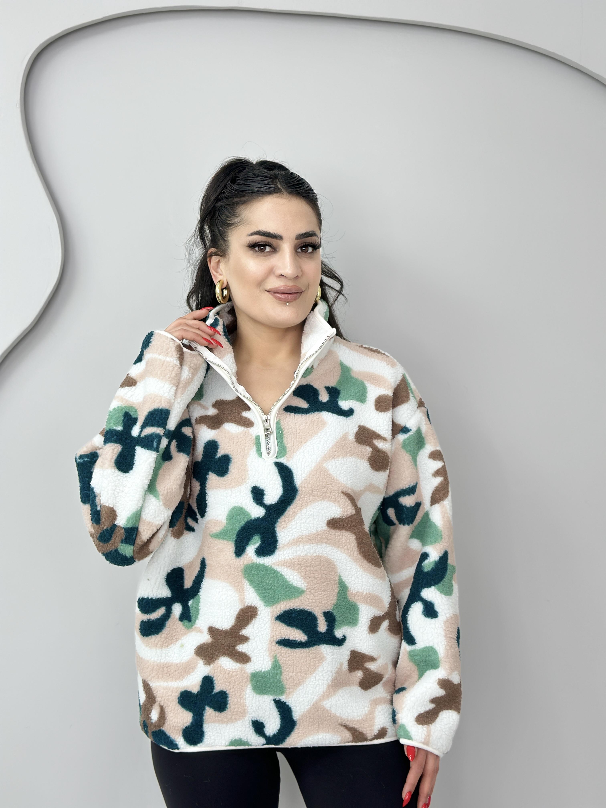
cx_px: 303
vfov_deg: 39.7
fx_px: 1120
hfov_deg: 30.3
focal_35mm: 48
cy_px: 404
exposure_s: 1/50
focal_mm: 6.86
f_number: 1.78
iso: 80
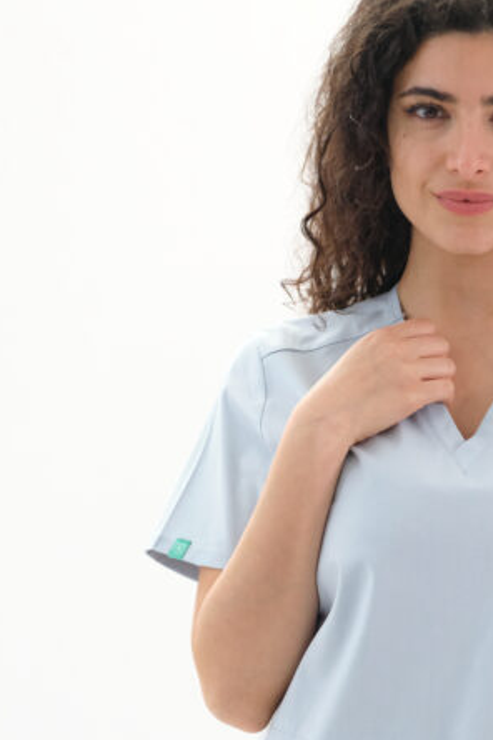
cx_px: 476
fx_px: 3122
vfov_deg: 13.4
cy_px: 628
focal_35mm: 152
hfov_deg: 9.0
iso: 800
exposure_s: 1/200
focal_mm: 50
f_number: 2.8
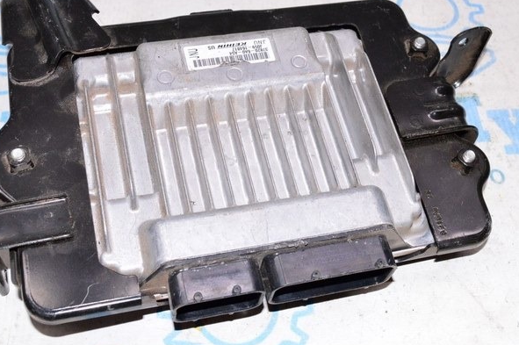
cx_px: 256
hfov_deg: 38.2
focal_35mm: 52
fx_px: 749
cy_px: 132
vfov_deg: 25.9
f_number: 8
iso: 1600
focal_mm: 20
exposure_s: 1/160
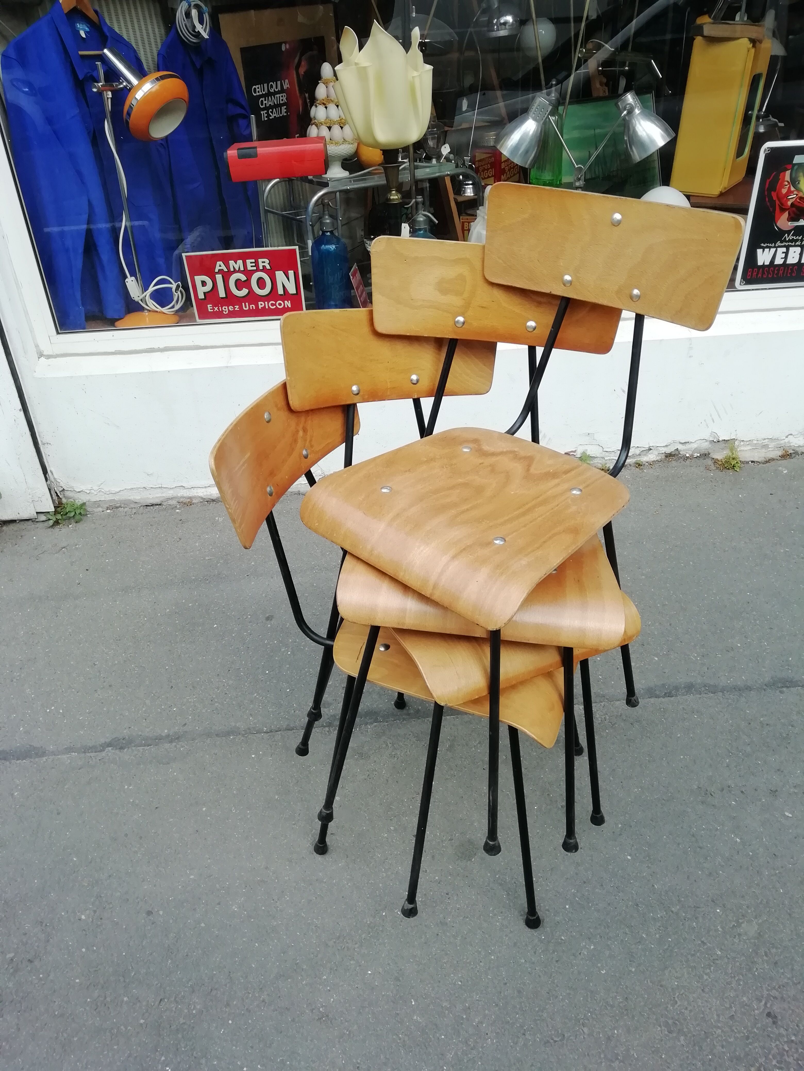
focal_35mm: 26
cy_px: 536
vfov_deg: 67.3
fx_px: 805
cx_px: 402
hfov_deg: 53.1
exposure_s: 1/360
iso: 50
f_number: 2.2
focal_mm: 3.46
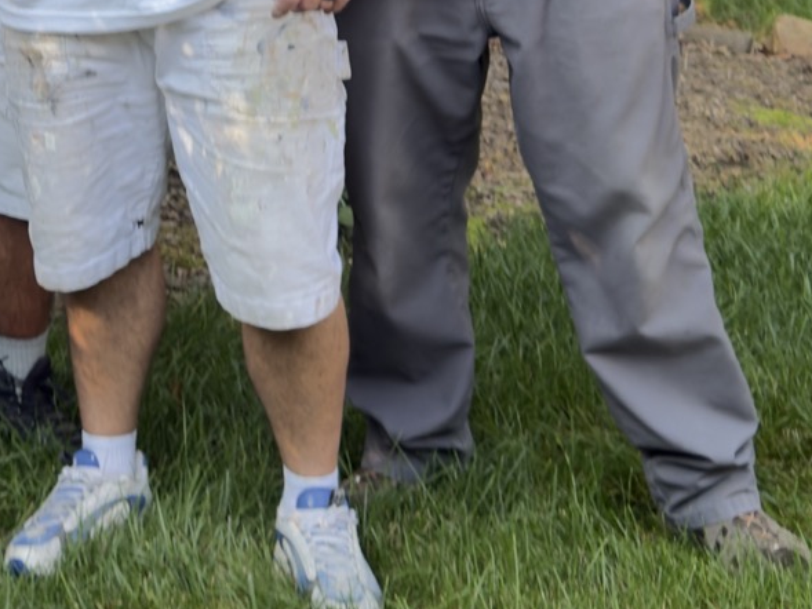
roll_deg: -2.1
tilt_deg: -10.8
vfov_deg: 13.1
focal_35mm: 107
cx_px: -127
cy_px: -317
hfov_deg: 17.6
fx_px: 2510
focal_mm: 6.76
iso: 64
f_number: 1.78
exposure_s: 1/170
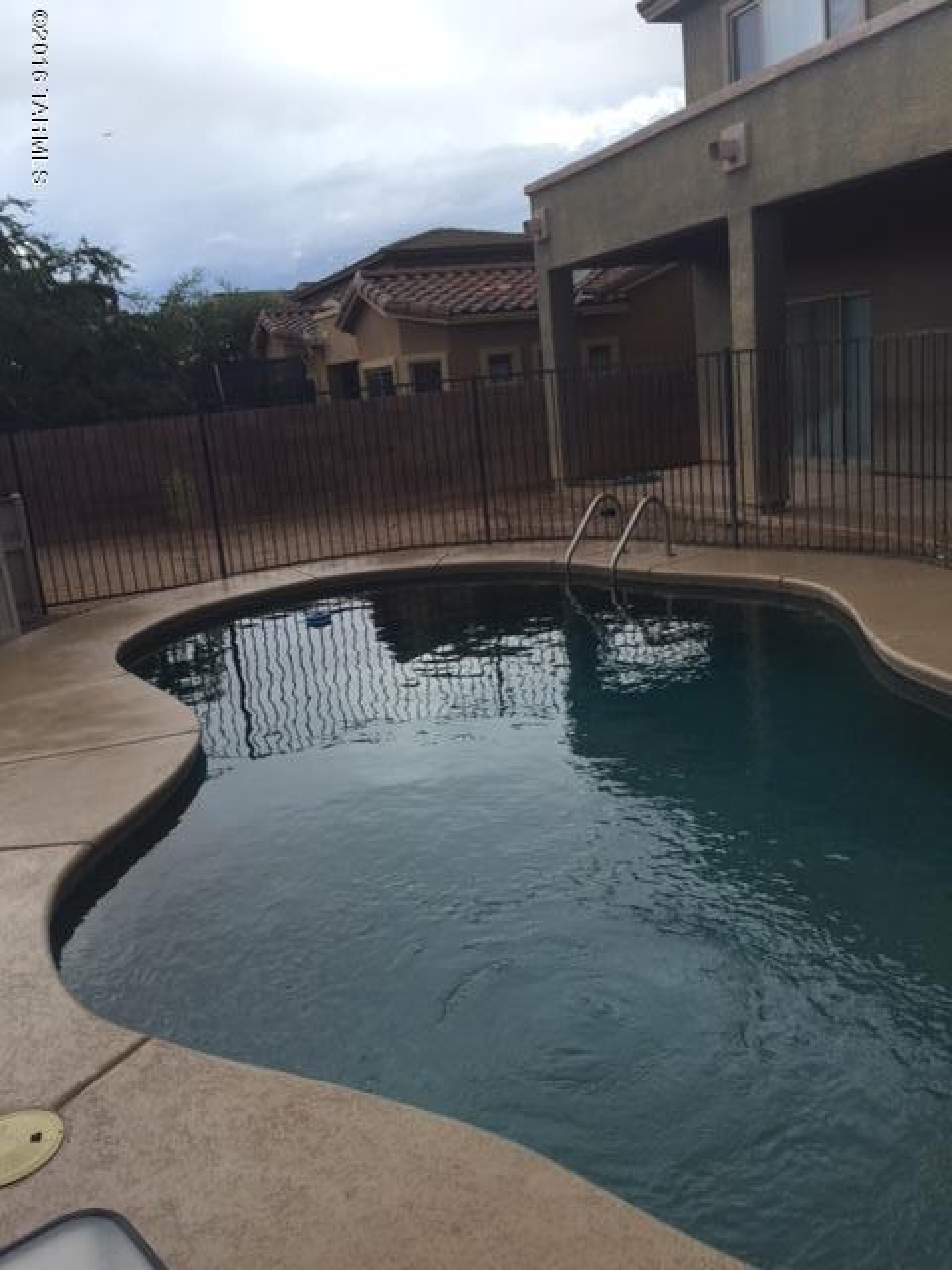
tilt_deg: -12.1
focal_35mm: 29
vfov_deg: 61.7
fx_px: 1063
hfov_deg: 48.2
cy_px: 635
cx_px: 476
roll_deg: +6.2
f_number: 2.2
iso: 32
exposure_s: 1/1041
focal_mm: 4.15
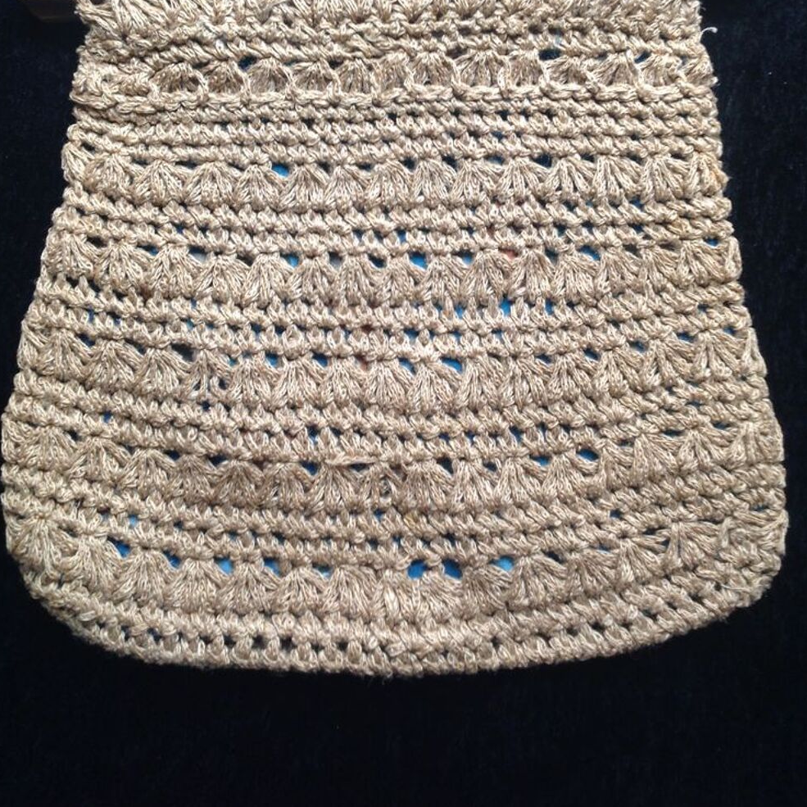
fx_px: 1108
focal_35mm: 42
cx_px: 400
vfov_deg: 39.6
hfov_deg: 40.0
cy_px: 277
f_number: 2.4
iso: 64
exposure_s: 1/15
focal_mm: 4.28
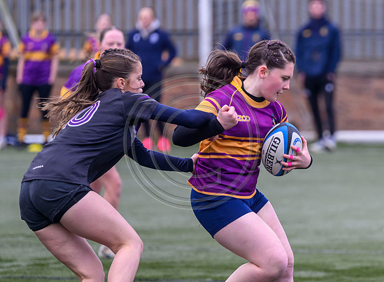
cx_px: 310
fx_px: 4976
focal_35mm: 452
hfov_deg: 4.4
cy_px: 184
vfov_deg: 3.2
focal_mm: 250
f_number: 4
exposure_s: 1/1250
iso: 1000
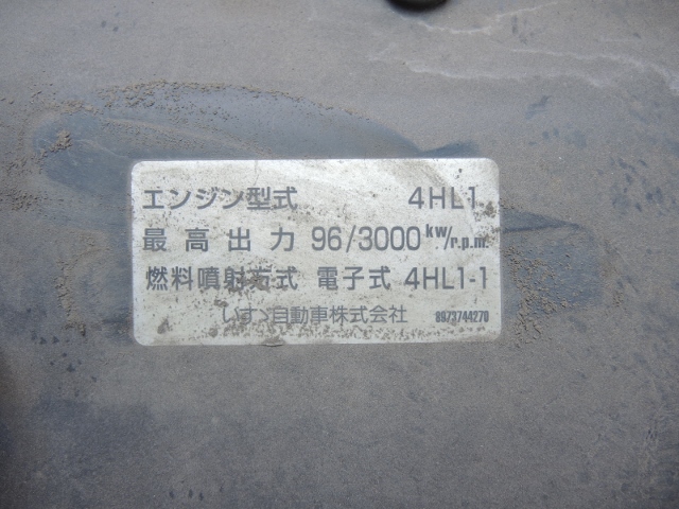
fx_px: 549
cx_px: 340
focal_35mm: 28
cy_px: 254
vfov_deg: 49.7
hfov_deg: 63.4
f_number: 2
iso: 80
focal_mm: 6
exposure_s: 1/160
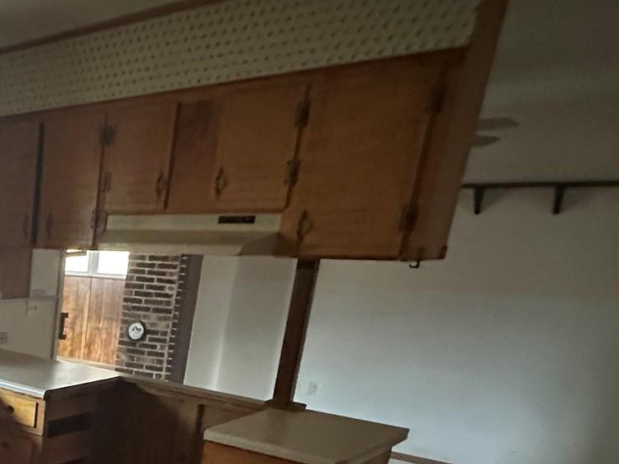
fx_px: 679
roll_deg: -1.2
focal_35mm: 38
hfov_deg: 38.4
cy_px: 463
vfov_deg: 34.4
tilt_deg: -17.3
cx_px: -97
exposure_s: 1/37
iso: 1250
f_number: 2.2
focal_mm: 2.22
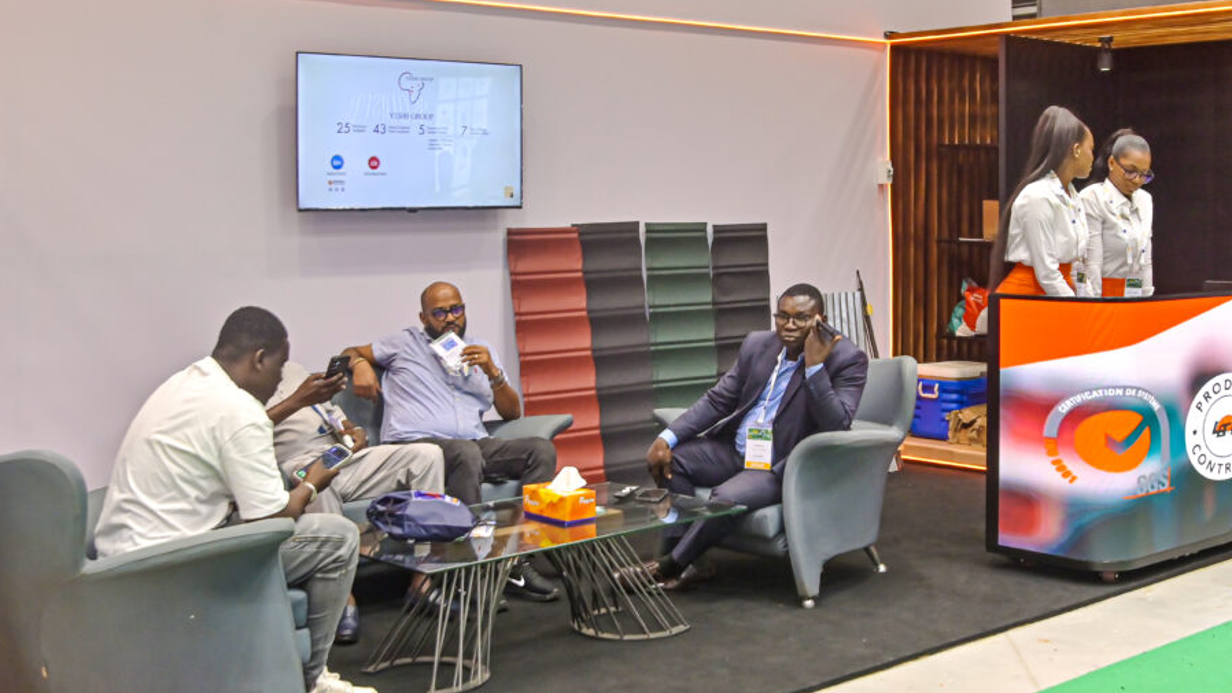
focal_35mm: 43
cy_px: 240
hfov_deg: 47.3
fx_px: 1405
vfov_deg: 27.6
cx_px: 686
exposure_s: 1/200
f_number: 4
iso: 640
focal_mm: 24
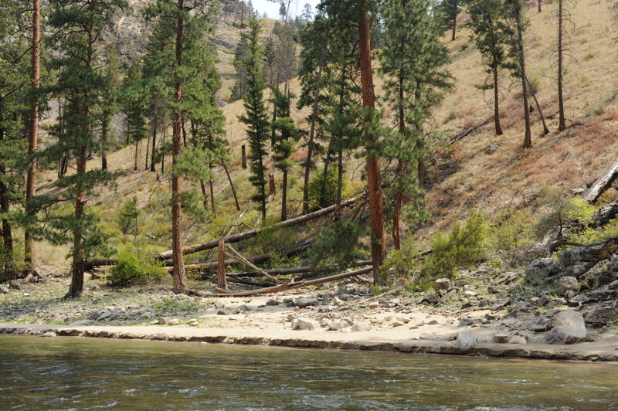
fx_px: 600
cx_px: 309
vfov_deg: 37.8
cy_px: 206
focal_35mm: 35
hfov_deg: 54.5
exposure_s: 1/320
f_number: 10
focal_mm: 35
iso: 320
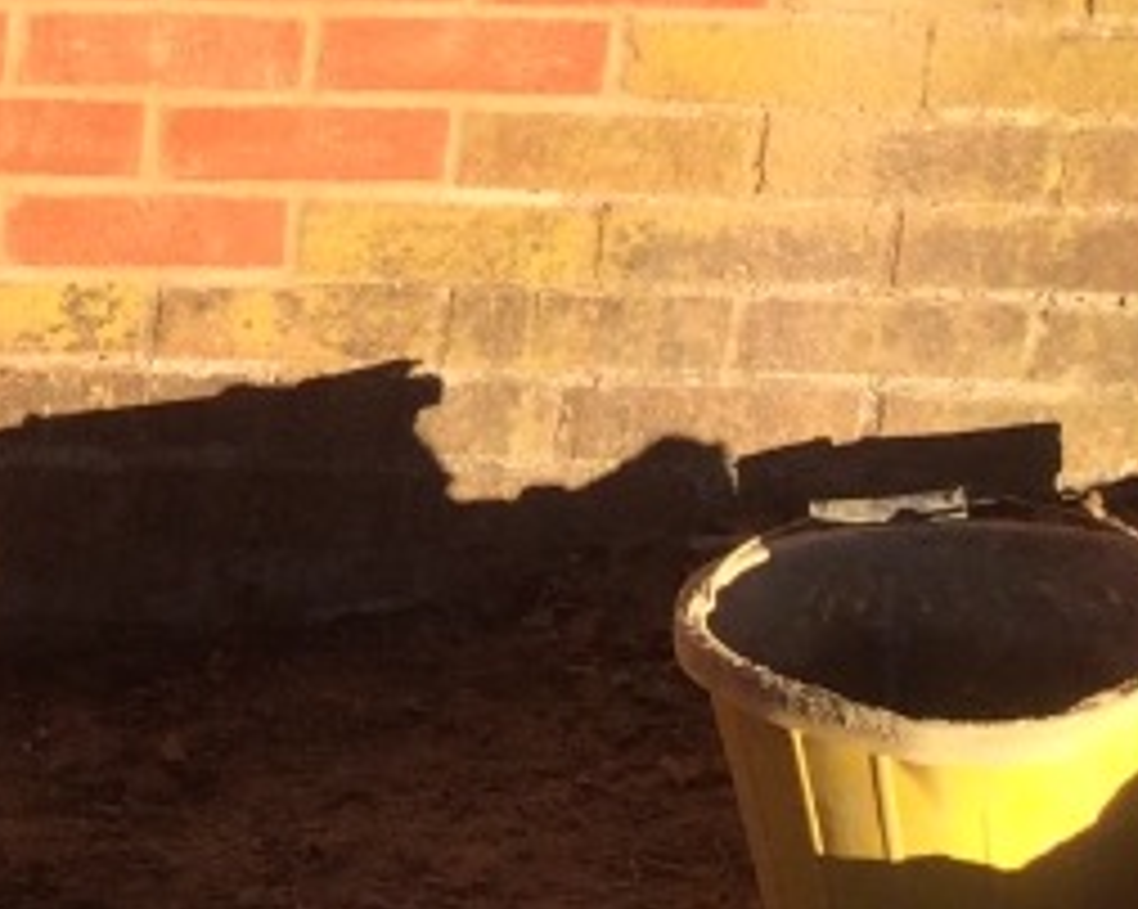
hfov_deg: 12.0
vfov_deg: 10.7
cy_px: -414
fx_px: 4678
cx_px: -1277
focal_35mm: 139
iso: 32
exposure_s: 1/838
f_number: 2.2
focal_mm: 4.12
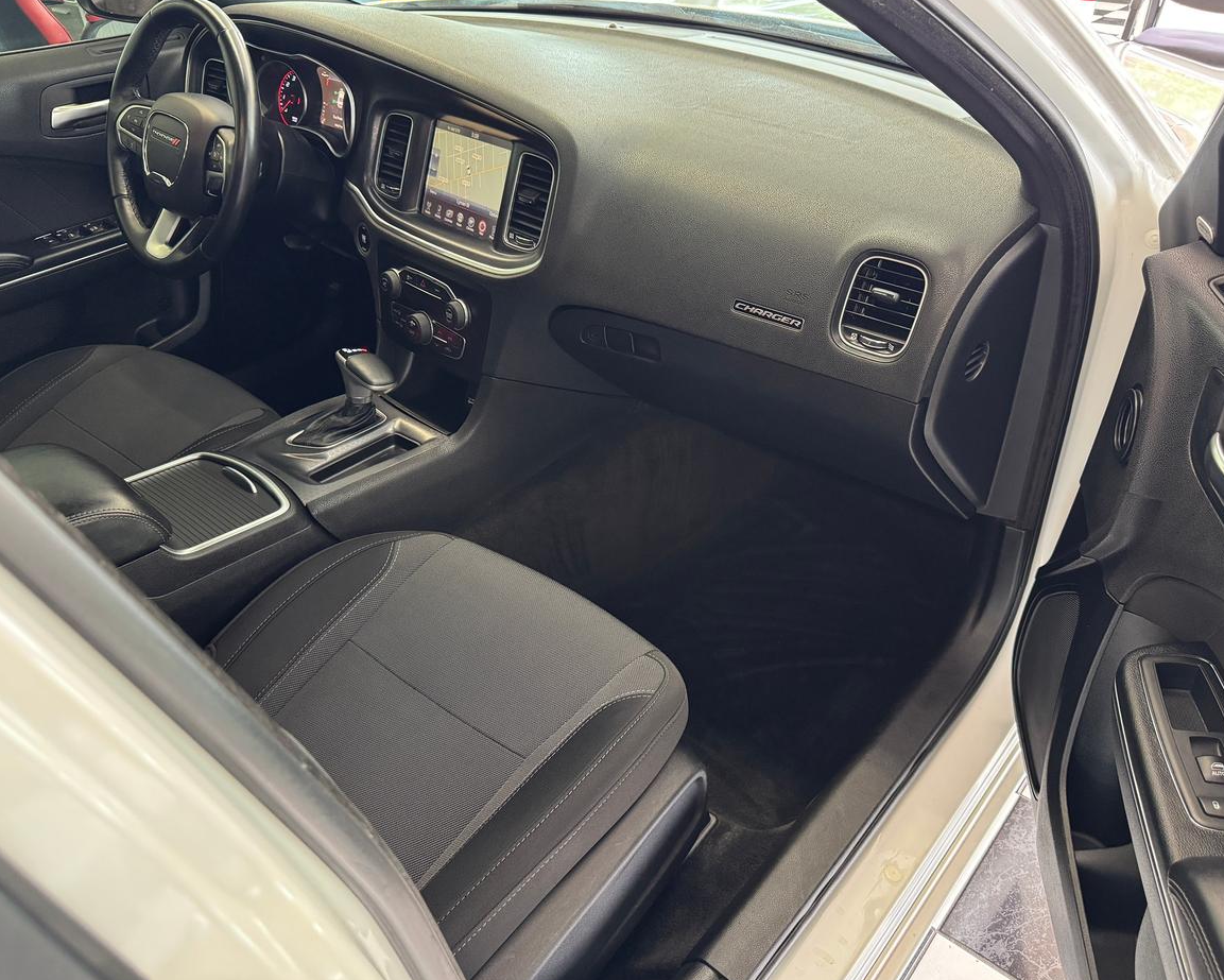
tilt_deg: -34.5
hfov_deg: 65.9
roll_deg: +1.0
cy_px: 482
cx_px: 659
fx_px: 942
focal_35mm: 26
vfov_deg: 54.9
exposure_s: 1/60
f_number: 1.78
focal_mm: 6.76
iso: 500
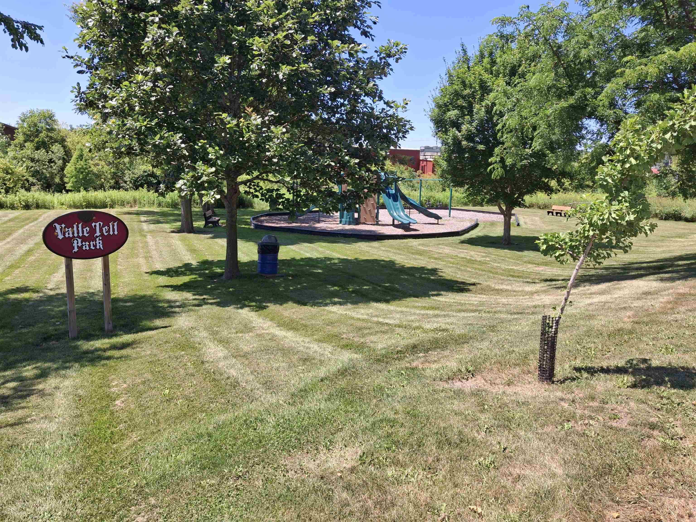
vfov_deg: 54.9
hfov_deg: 69.4
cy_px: 261
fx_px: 503
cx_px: 348
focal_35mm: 25
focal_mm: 4.69
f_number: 1.8
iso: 25
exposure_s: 1/668
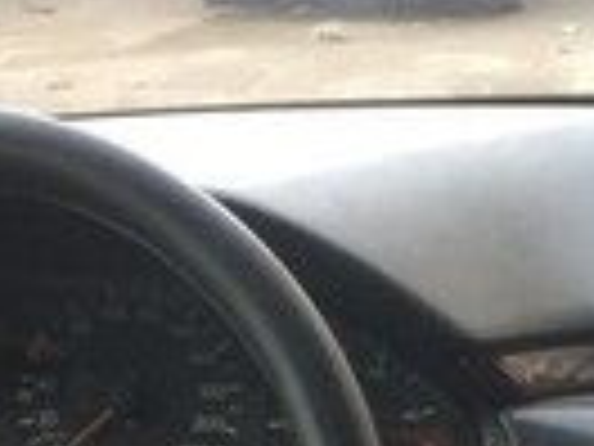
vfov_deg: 10.0
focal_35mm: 145
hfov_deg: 13.4
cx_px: 608
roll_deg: +0.5
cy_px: 637
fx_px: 2488
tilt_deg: -19.3
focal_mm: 4.15
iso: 50
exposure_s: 1/100
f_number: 2.2
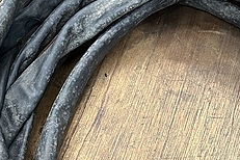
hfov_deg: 26.2
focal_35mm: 75
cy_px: 165
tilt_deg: -64.4
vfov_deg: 17.7
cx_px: 213
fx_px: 500
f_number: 1.6
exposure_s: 1/60
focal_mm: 5.1
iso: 320
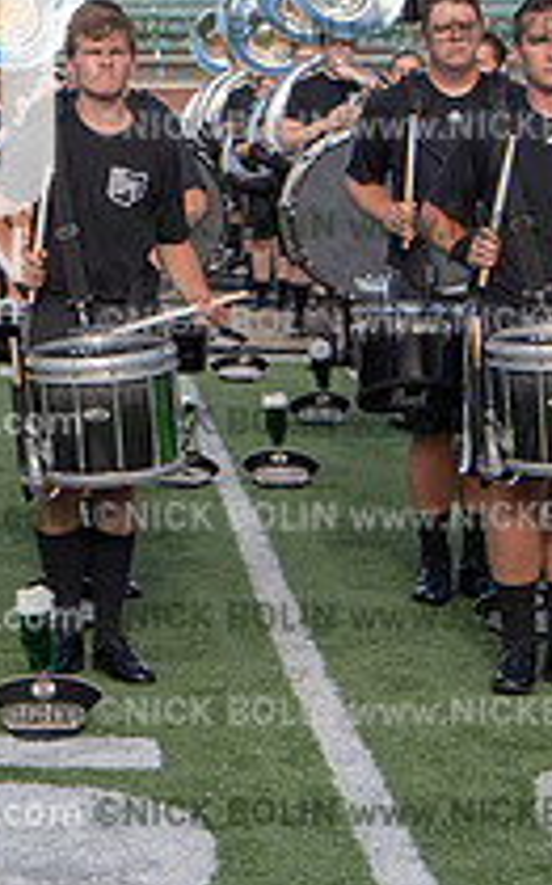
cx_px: -244
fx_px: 3399
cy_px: 129
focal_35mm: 141
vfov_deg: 14.7
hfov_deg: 9.1
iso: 100
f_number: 5.6
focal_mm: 50
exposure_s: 1/400
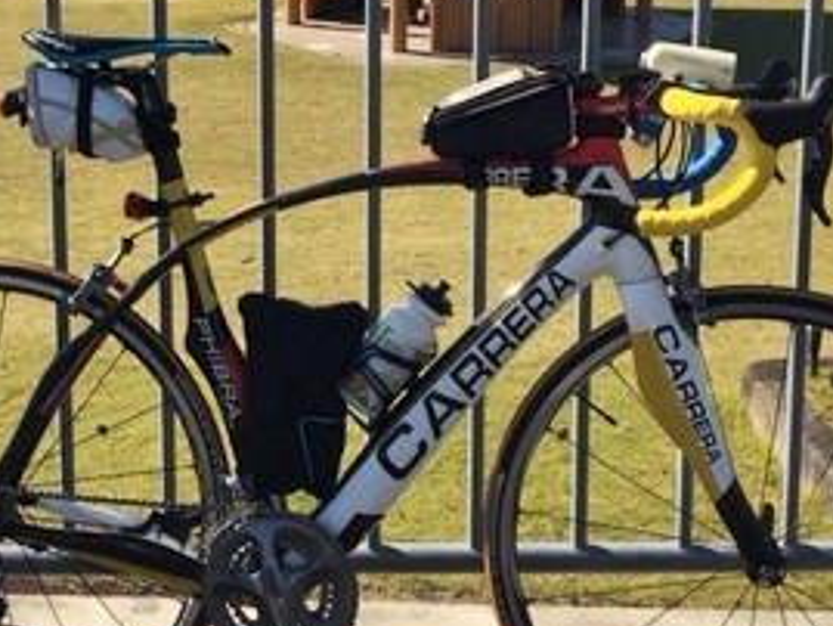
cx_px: 142
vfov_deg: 20.9
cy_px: 77
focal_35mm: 69
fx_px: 1661
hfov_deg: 27.5
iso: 25
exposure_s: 1/1972
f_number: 2.2
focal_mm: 4.15
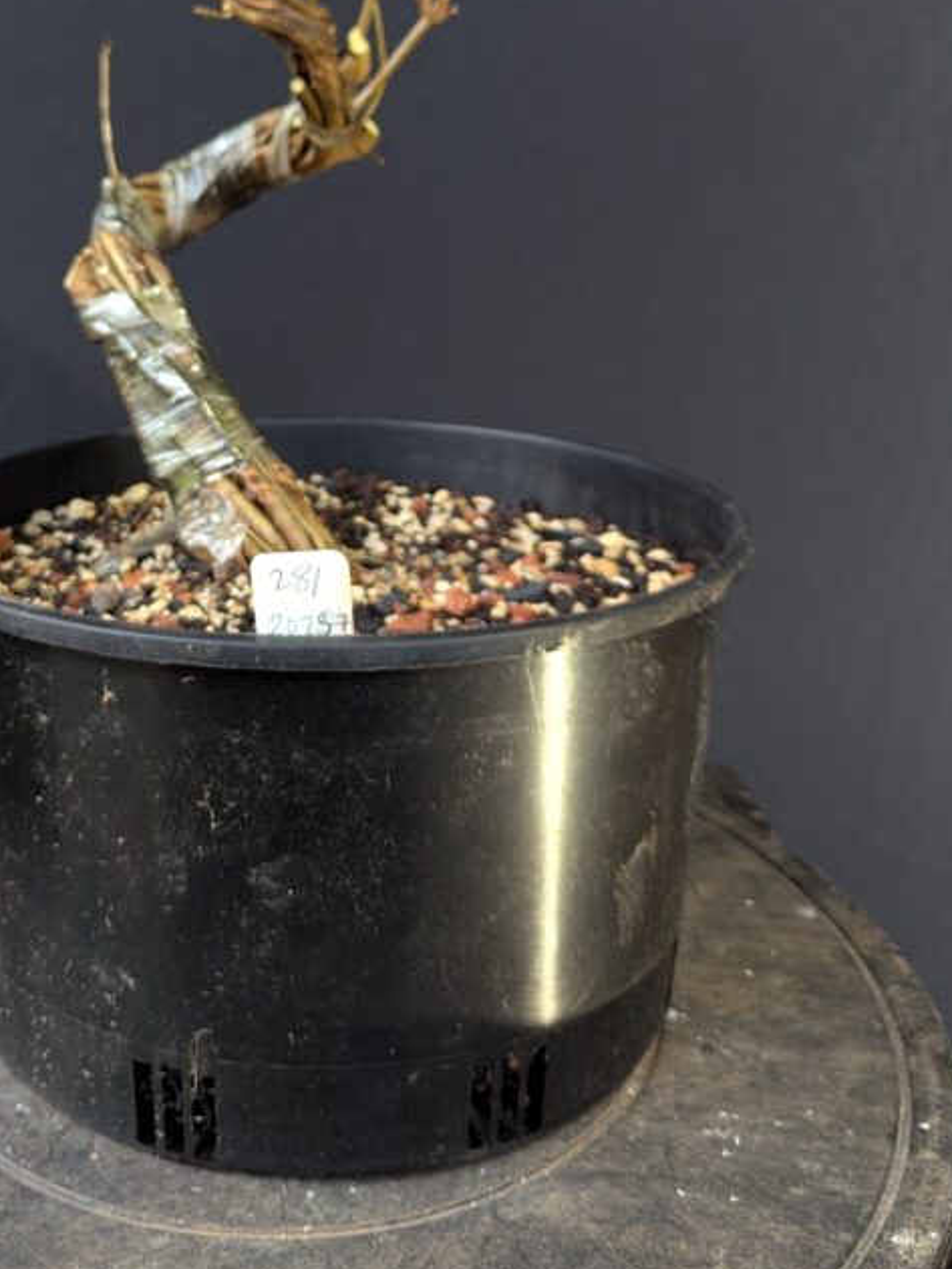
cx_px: 304
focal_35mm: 39
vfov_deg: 46.3
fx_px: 1429
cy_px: 330
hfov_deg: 36.4
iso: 90
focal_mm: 6.81
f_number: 1.85
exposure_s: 1/33.3
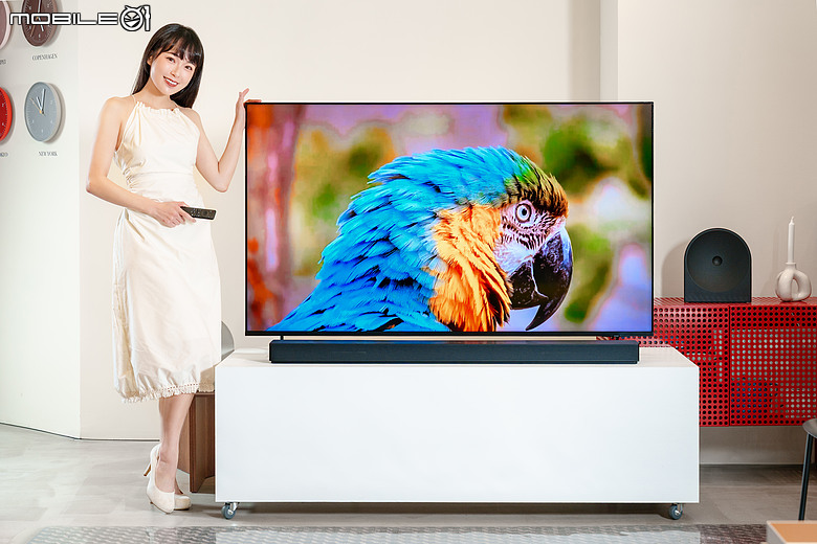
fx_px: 1588
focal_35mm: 70
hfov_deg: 28.8
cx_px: 408
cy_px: 272
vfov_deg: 19.5
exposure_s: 1/160
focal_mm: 70
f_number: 5.6
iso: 1000
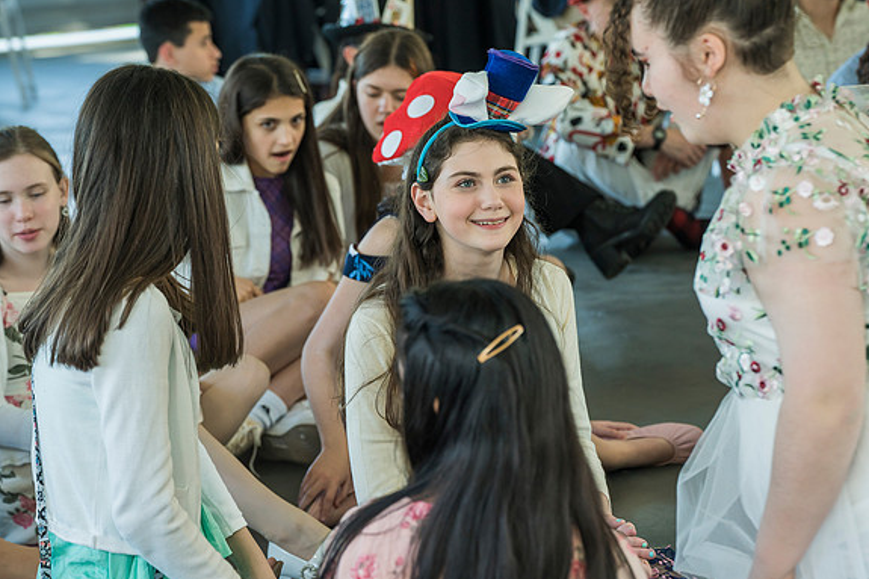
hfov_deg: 18.0
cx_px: 437
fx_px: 2751
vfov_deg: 12.0
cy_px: 290
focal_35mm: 114
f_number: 5.6
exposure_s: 1/160
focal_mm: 113
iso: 800
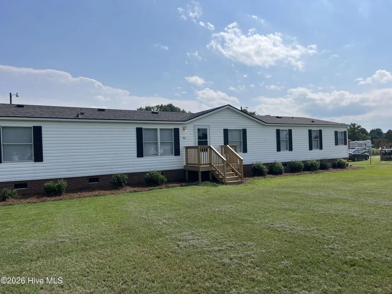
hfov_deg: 67.3
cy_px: 147
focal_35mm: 26
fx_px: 294
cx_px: 196
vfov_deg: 53.1
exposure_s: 1/8000
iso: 50
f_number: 1.5
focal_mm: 5.7
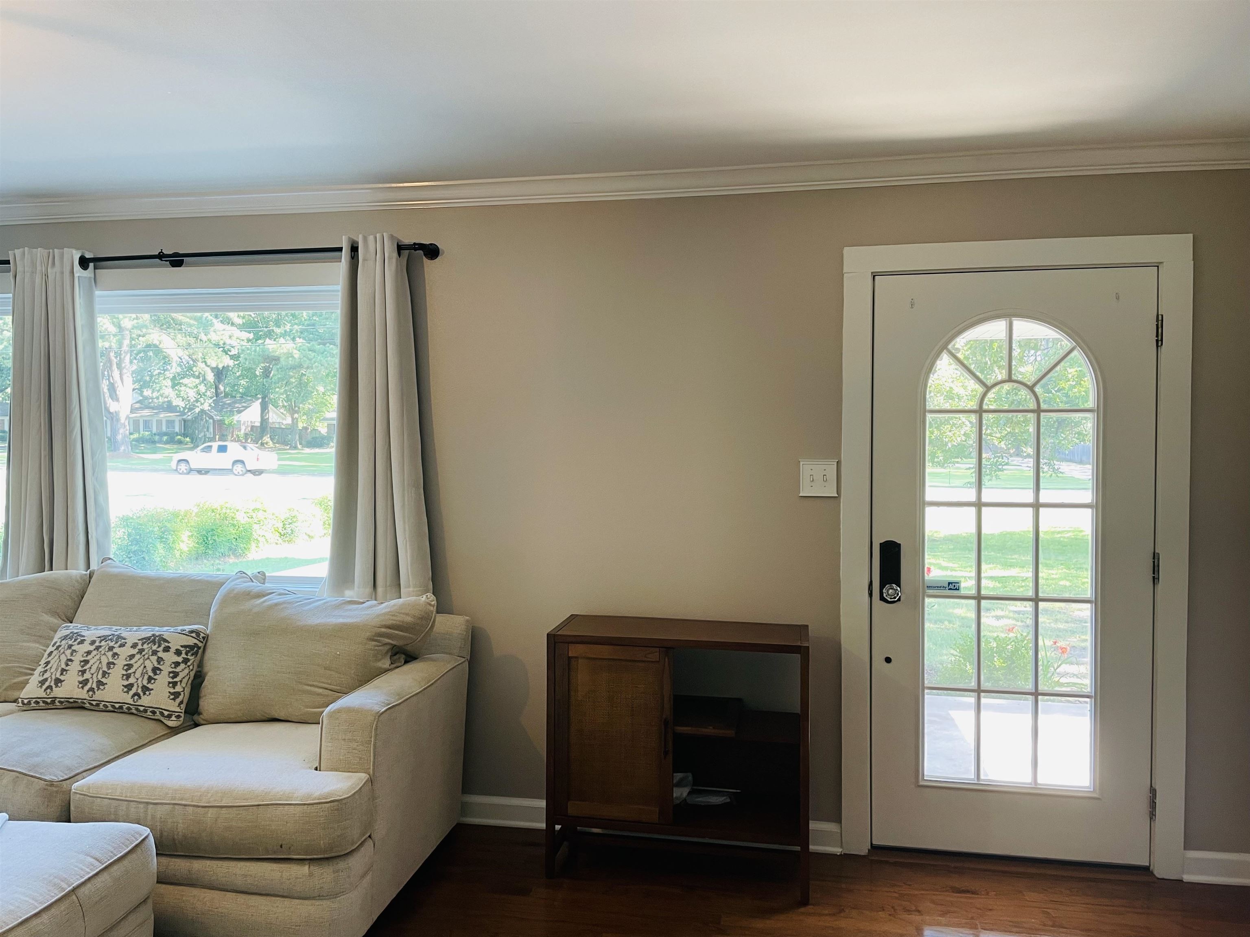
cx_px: 625
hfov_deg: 67.3
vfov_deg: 53.1
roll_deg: -0.1
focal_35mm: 26
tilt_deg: -1.4
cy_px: 468
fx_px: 939
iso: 100
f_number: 1.6
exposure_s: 1/60
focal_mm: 4.2
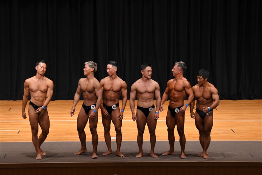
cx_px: 131
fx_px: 1069
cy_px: 88
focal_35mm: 147
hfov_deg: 14.0
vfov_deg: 9.3
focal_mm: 98
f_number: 5.6
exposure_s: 1/400
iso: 4000
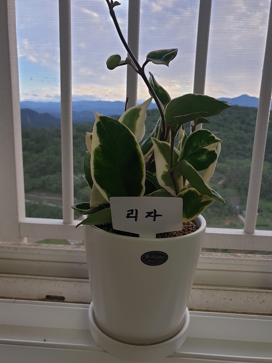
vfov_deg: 67.3
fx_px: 273
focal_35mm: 26
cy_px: 182
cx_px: 136
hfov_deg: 53.0
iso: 80
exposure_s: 1/120
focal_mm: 4.3
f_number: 2.4
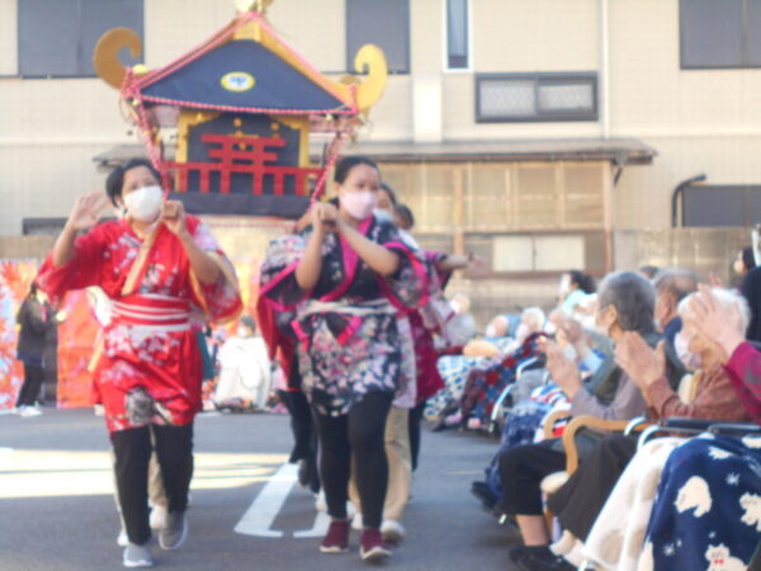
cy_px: 286
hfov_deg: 25.7
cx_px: 380
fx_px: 1671
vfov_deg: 19.4
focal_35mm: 76
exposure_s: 1/60
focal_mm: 13.5
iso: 200
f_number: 5.8
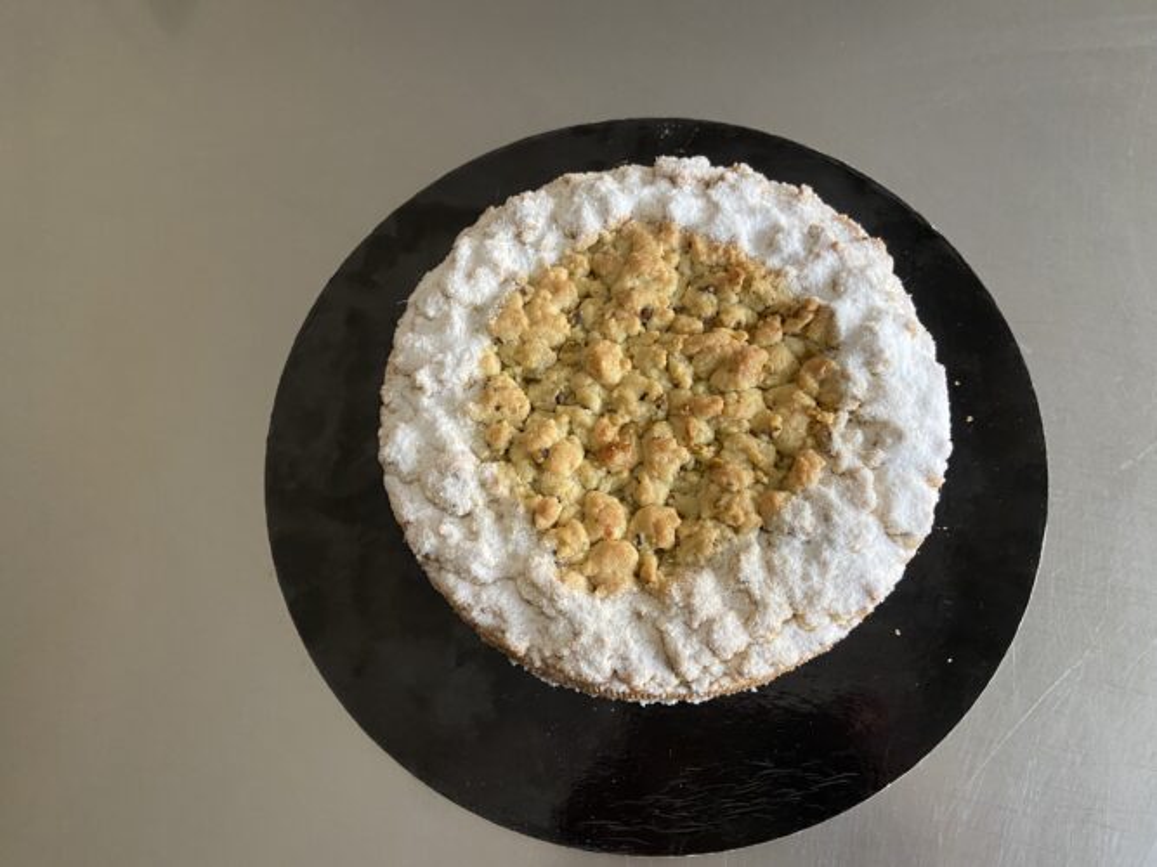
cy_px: 434
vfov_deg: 53.0
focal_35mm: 26
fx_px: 869
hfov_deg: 67.3
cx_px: 578
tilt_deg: -71.8
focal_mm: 4.25
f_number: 1.8
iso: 200
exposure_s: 1/60
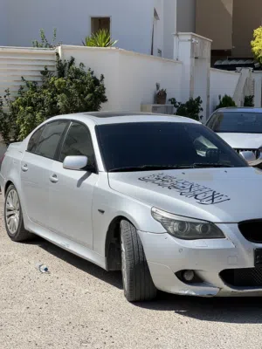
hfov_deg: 19.1
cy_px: 174
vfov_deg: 25.3
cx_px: 131
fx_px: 777
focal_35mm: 77
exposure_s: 1/1143
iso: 32
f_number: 2.8
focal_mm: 9
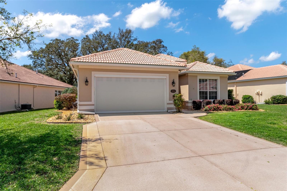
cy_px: 96
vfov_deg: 56.1
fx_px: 179
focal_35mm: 22
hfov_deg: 77.3
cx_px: 144
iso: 250
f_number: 8
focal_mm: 15
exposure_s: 1/1500
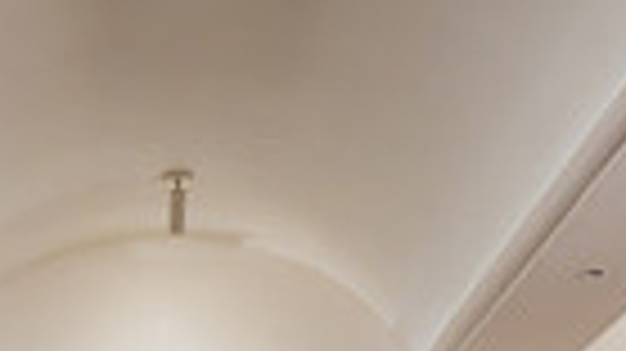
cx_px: 72
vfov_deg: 10.1
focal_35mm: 105
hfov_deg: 20.0
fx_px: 1742
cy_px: 830
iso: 5000
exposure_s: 1/60
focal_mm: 24
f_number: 3.5
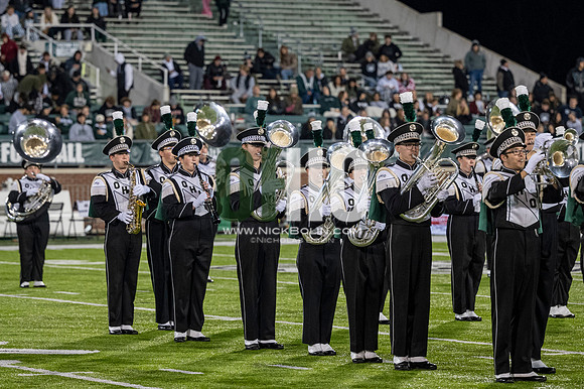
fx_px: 2918
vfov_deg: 7.6
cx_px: 292
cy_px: 194
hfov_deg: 11.4
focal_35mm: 180
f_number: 2.8
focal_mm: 120
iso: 1000
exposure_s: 1/500
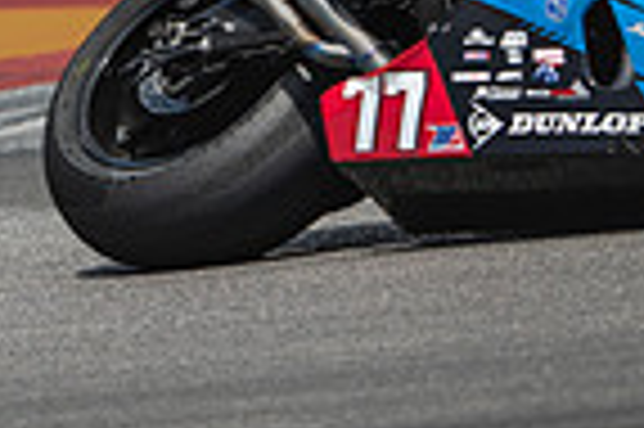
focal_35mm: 1221
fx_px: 21817
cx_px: 36
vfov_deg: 1.1
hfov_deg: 1.7
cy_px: -340
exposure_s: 1/2000
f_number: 2.2
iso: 125
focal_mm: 200
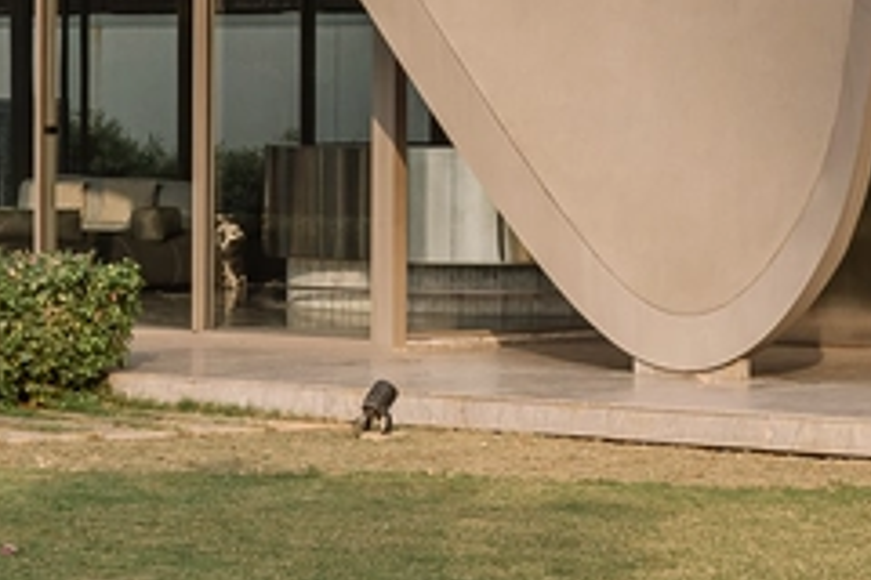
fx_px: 4427
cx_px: 595
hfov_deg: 11.2
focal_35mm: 183
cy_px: -569
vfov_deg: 7.2
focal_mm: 30.5
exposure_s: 1/60
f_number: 10
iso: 64
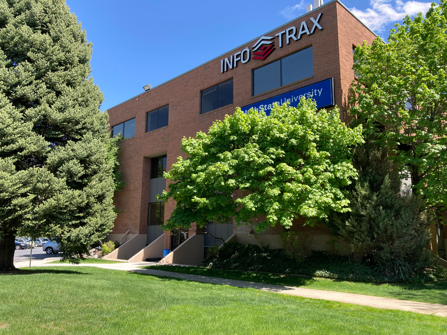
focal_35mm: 28
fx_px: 362
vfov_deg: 49.7
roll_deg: -1.7
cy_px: 168
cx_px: 224
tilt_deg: +12.5
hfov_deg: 63.4
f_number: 1.8
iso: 20
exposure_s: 1/527
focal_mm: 3.99
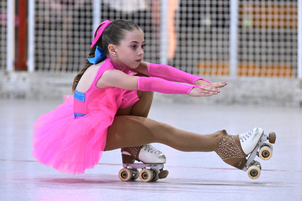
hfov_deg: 8.2
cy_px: 100
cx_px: 151
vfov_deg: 5.5
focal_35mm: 250
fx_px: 2097
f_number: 4
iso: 8000
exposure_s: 1/1000
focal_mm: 250
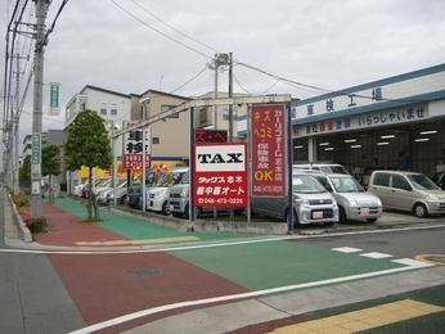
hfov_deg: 48.9
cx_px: 222
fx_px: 489
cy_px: 167
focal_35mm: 38
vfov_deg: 37.8
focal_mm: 6.2
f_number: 2.7
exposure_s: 1/160
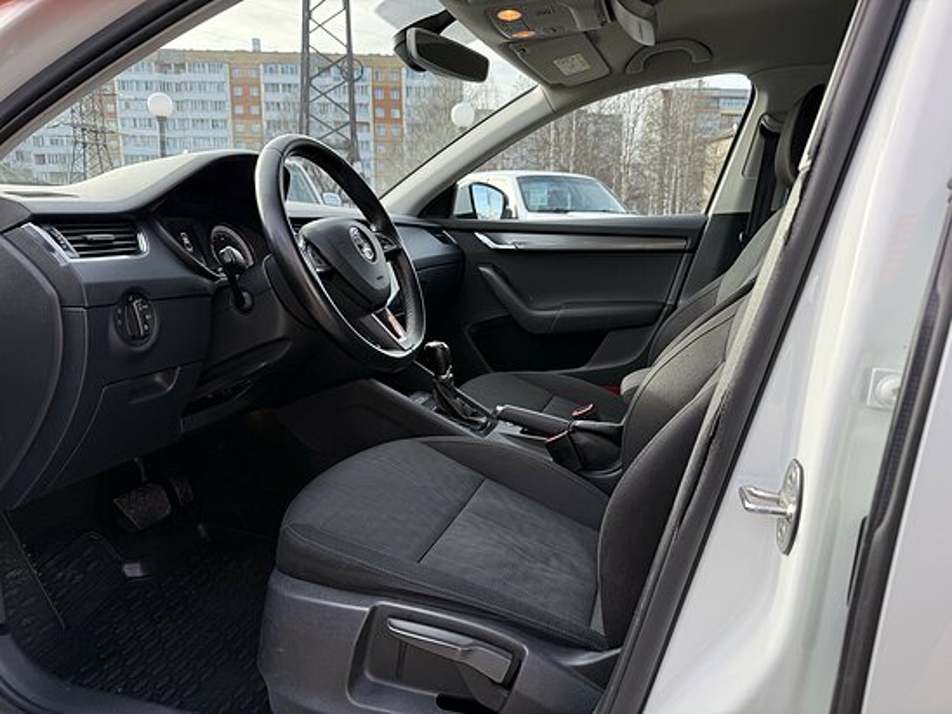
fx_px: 660
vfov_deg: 56.8
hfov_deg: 71.6
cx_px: 476
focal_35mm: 24
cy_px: 357
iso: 100
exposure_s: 1/532
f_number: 1.78
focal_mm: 6.76
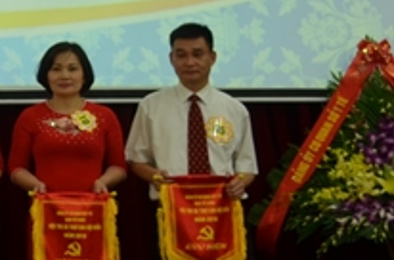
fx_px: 1827
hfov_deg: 10.7
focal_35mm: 167
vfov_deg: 8.0
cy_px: -155
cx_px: -524
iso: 250
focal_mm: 23
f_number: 3.8
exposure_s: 1/30
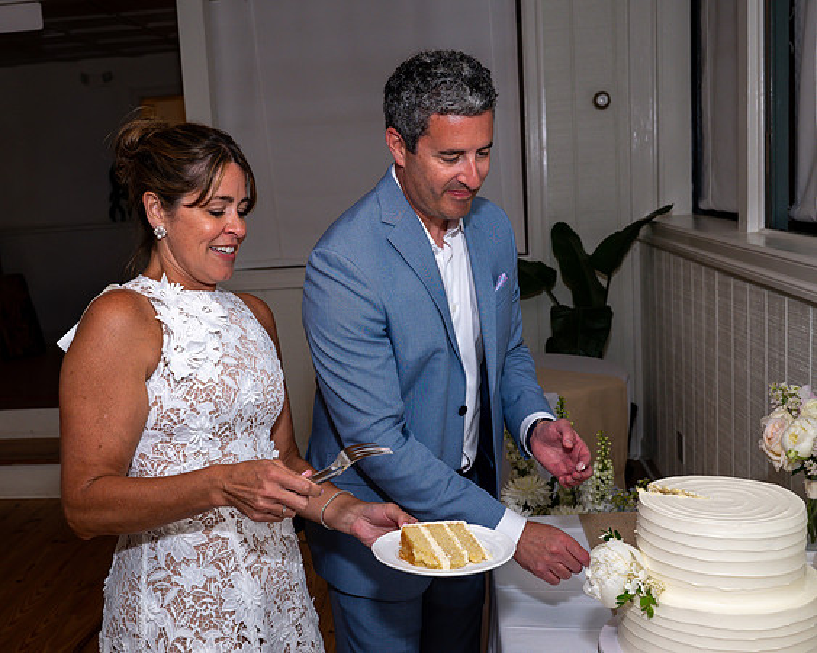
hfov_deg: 43.1
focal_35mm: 43
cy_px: 320
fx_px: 1028
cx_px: 325
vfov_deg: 35.2
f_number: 7.1
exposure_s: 1/250
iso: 500
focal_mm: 37
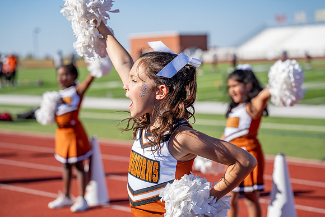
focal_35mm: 77
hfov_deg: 26.3
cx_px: 156
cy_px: 119
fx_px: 696
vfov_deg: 17.7
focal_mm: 70
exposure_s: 1/4000
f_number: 2.8
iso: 250
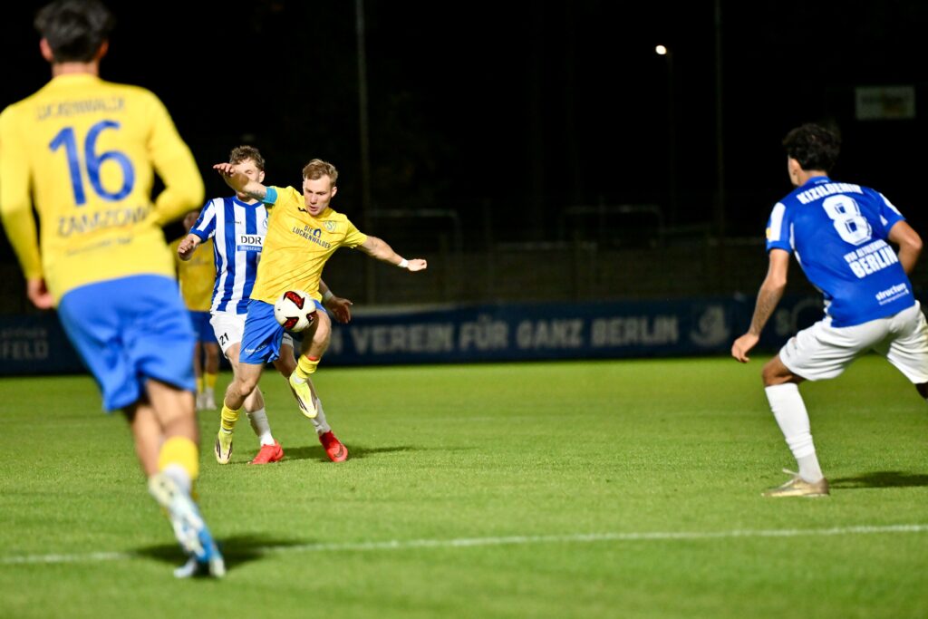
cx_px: 464
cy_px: 310
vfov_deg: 6.9
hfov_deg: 10.3
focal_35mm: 200
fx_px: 5156
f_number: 2.8
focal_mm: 200
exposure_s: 1/1600
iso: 3200
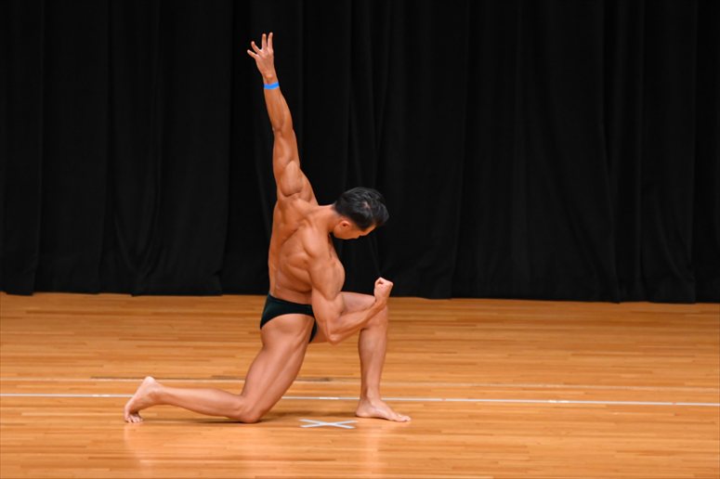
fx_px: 5397
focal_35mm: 270
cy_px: 240
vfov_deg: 5.1
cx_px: 360
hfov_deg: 7.6
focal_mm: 180
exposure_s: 1/400
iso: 3200
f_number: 5.6
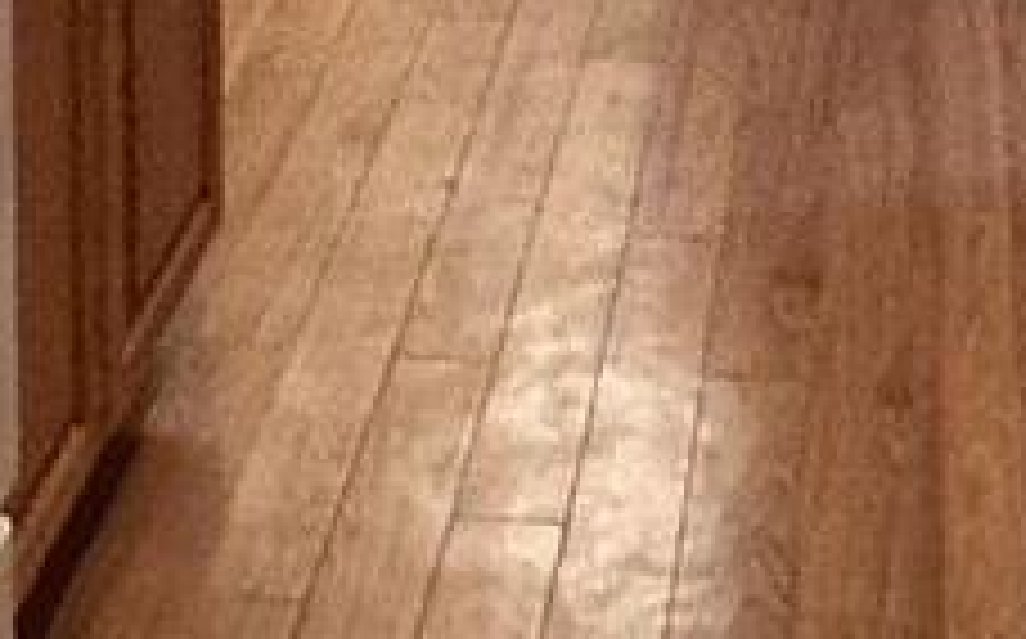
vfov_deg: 11.3
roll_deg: -0.7
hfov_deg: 20.7
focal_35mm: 100
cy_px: -801
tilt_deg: -6.3
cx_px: 698
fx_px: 2793
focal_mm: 2.22
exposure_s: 1/60
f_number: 2.2
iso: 500
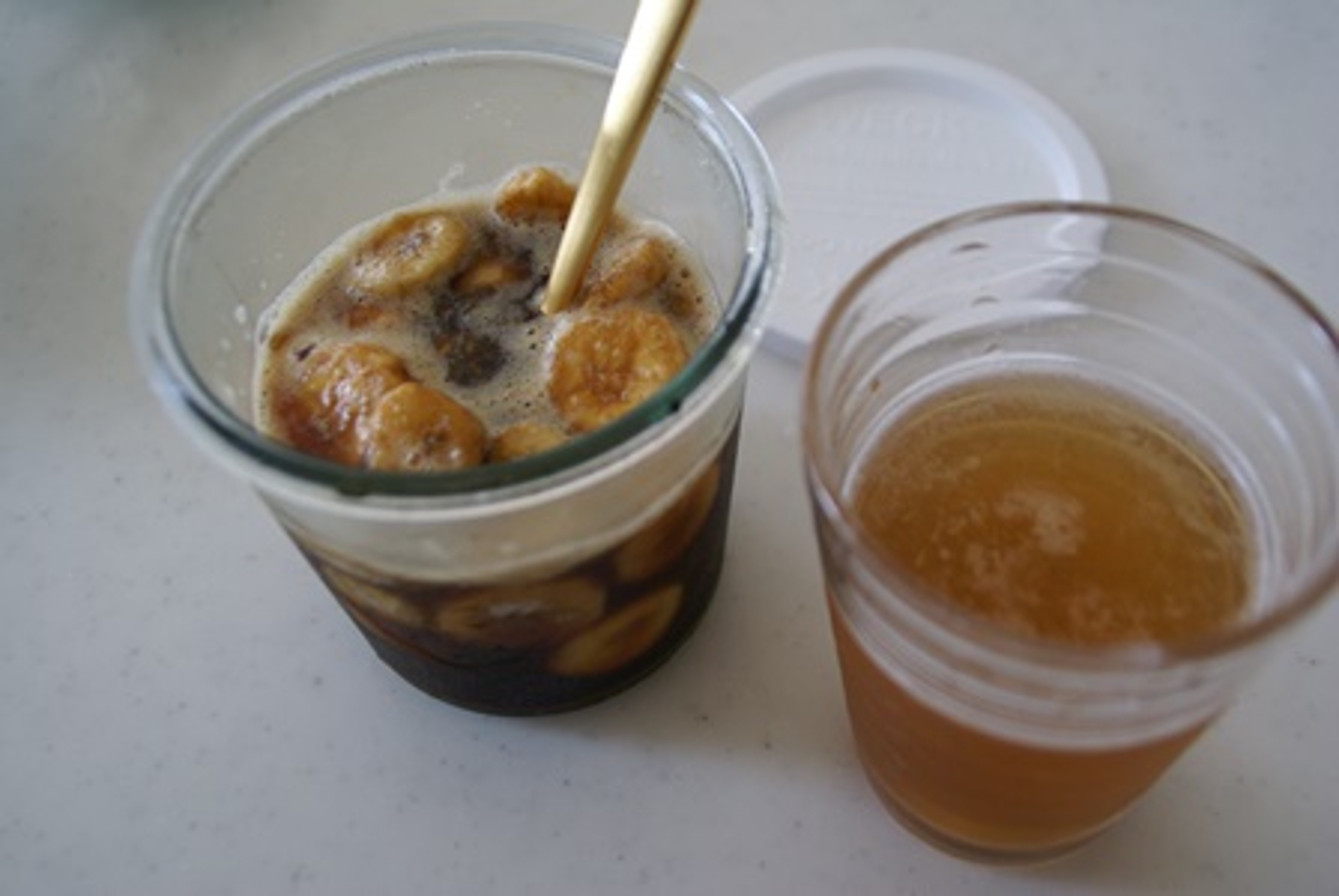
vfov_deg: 32.0
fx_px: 1564
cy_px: 448
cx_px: 670
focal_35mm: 42
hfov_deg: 46.3
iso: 400
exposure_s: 1/40
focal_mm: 28
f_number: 4
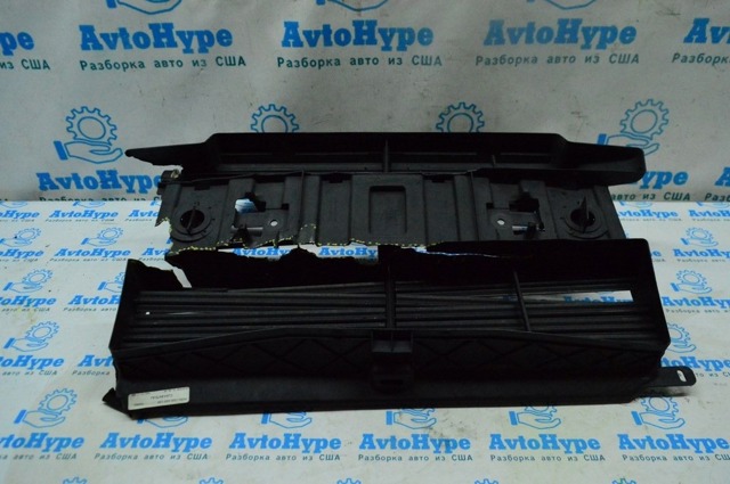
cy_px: 242
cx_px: 365
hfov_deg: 67.4
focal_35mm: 27
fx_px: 547
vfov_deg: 47.8
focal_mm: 18
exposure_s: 1/800
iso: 6400
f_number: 6.3
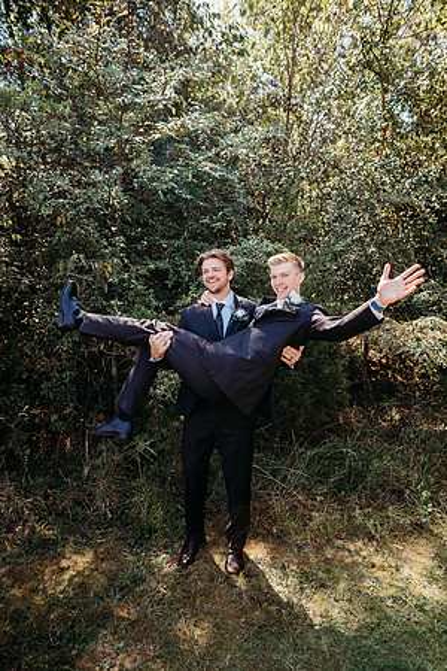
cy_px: 336
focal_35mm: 24
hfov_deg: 53.1
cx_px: 224
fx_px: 447
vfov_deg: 73.7
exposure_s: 1/400
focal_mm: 24
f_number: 2.8
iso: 125
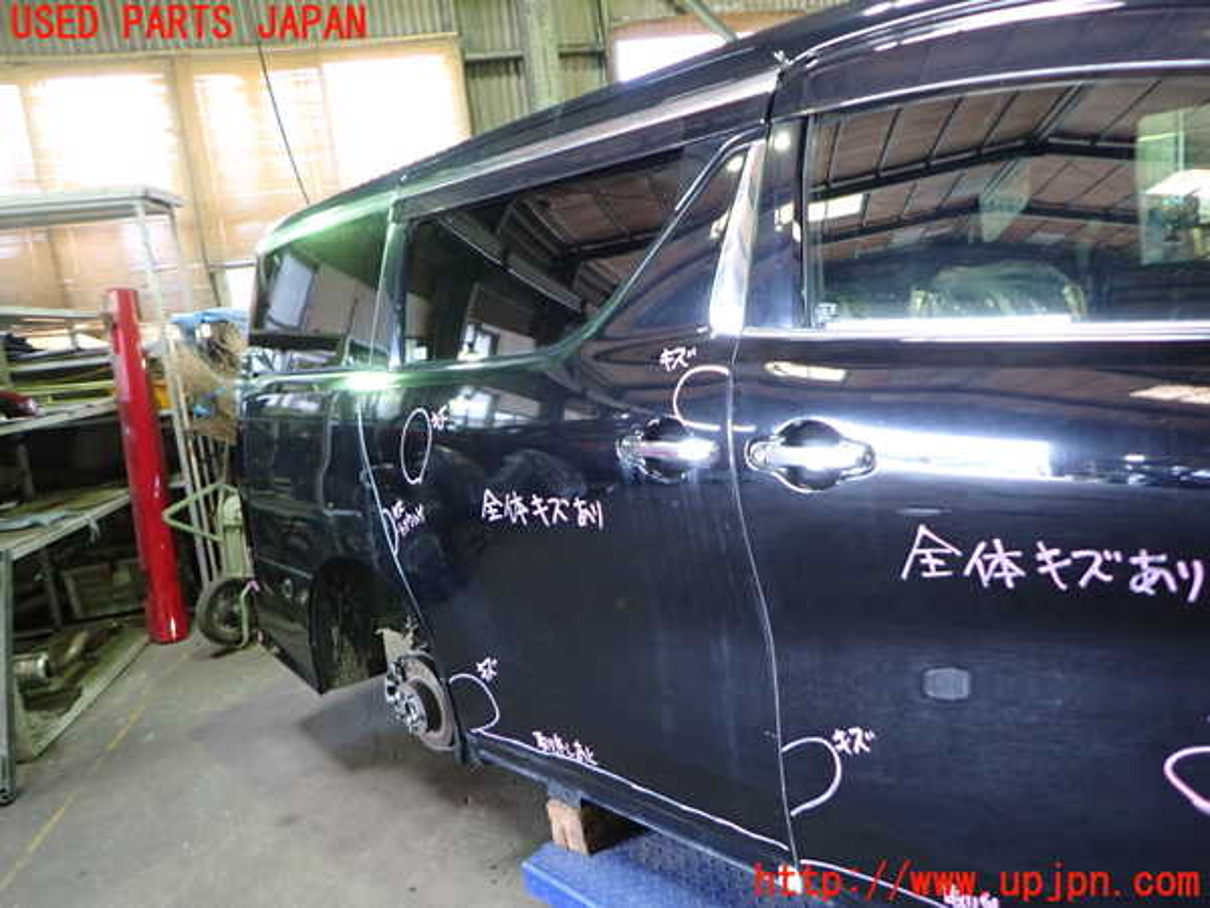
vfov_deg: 54.9
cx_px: 605
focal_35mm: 25
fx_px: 874
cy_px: 454
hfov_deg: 69.4
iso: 400
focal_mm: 4.5
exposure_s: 1/30
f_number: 2
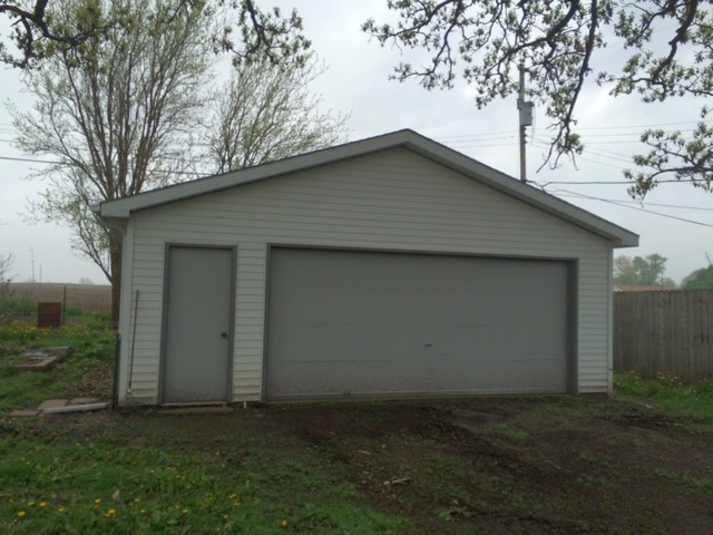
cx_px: 356
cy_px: 268
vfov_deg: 48.2
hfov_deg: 61.7
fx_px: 597
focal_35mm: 29
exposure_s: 1/1414
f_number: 2.2
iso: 32
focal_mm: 4.15
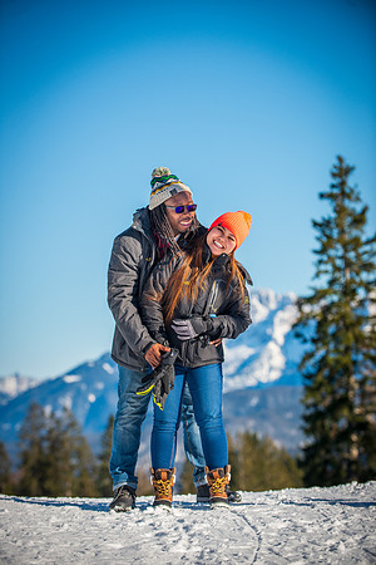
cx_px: 188
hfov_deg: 11.4
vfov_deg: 17.1
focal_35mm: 120
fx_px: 1880
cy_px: 282
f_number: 4.5
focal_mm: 120
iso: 200
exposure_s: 1/2000
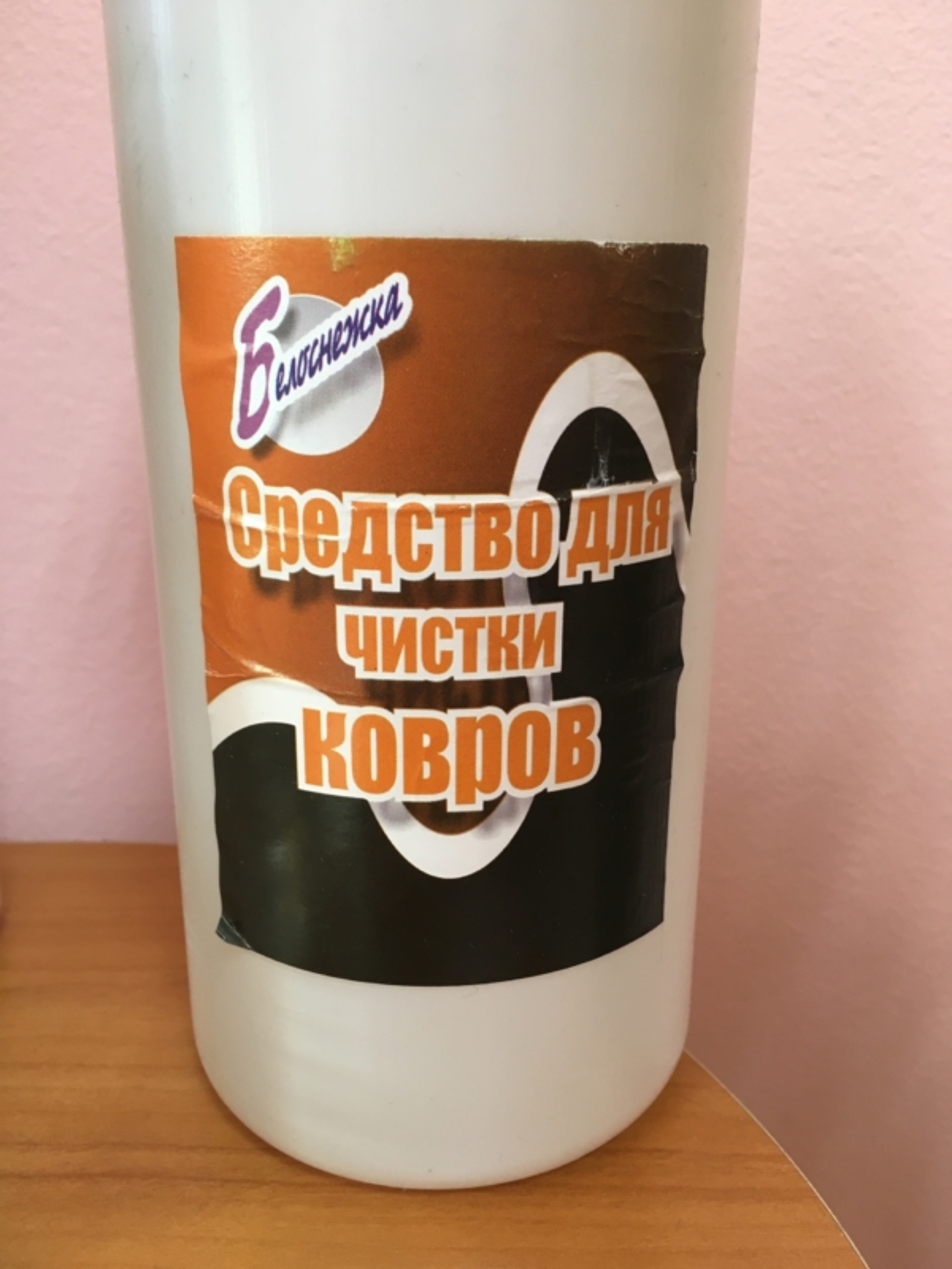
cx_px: 476
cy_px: 634
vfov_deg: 61.7
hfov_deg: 48.2
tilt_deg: -17.0
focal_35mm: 29
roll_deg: -0.5
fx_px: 1063
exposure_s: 1/33
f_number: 2.2
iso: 100
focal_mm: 4.15
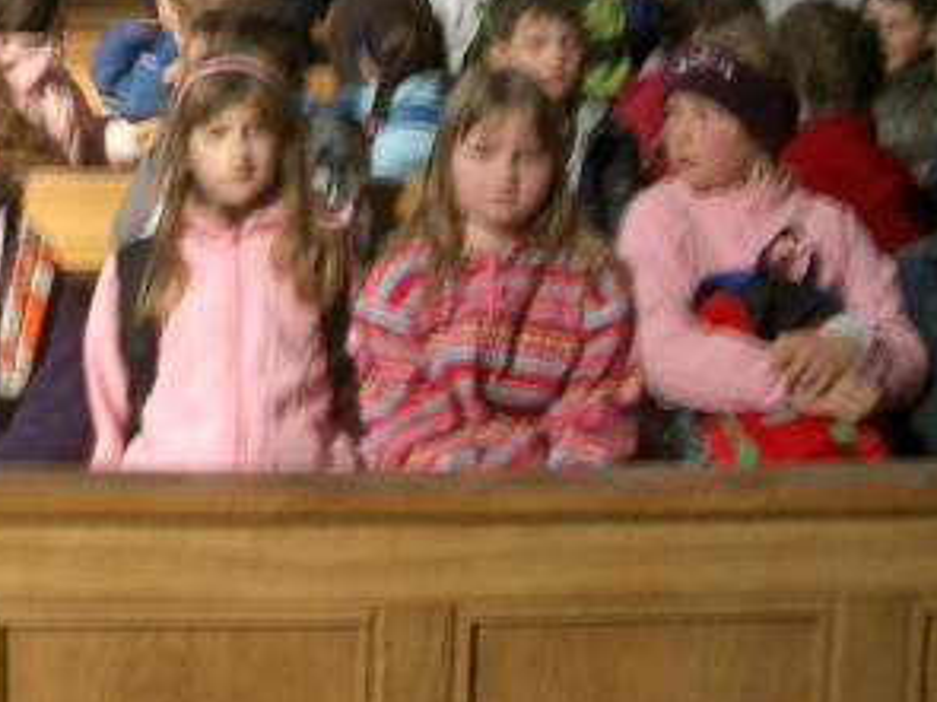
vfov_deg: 16.3
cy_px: 32
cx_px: 206
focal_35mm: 89
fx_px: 2408
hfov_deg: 21.8
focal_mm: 6.8
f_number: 2.8
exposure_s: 1/8
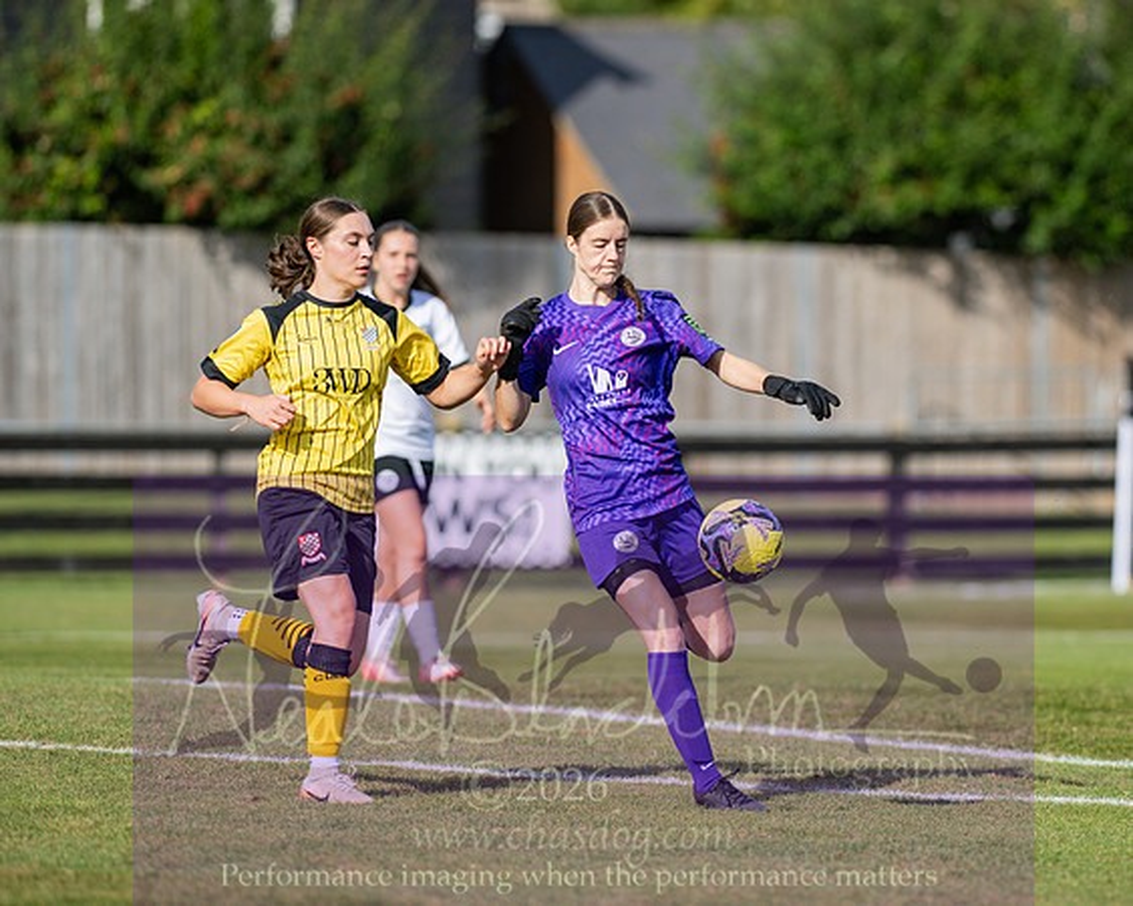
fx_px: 11927
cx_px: 716
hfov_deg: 5.4
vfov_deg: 4.3
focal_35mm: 356
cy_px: 429
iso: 200
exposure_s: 1/2500
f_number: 4
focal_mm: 300
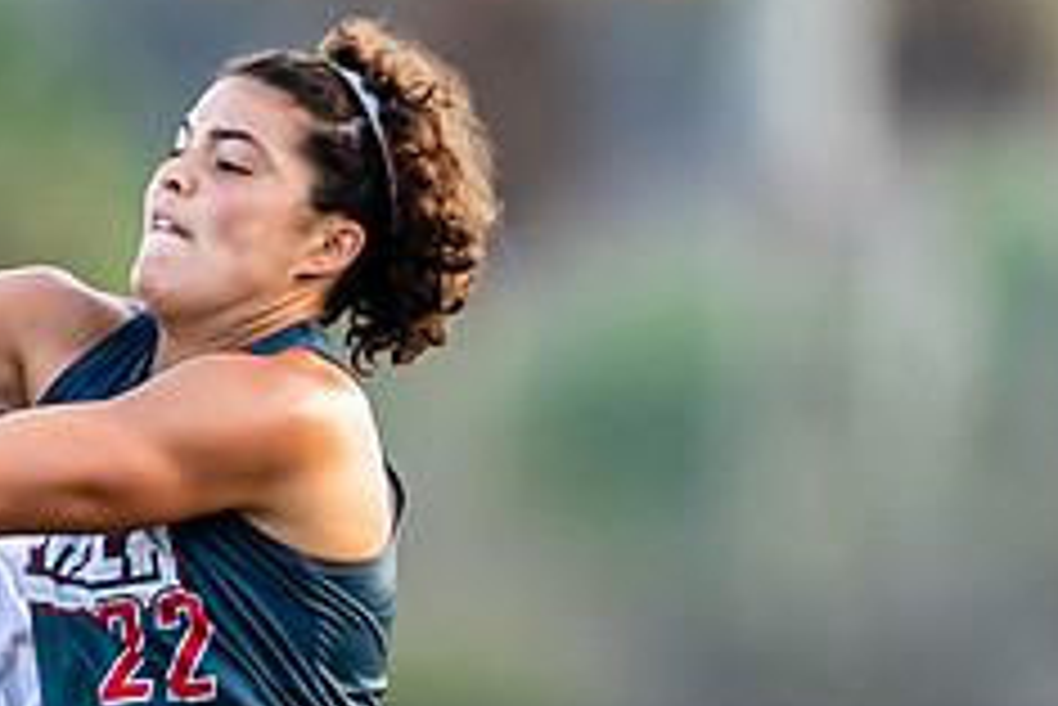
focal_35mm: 1849
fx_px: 54371
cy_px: 1188
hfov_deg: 1.1
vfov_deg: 0.7
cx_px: -120
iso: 1000
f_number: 2.8
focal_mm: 400
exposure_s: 1/1000
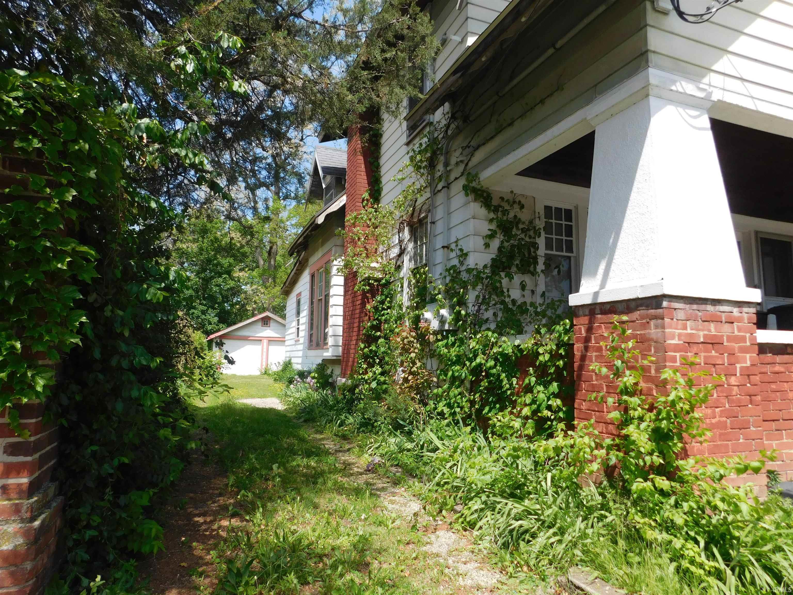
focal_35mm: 23
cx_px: 396
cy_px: 298
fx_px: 527
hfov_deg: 73.9
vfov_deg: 58.9
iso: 125
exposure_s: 1/800
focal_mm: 4
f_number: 3
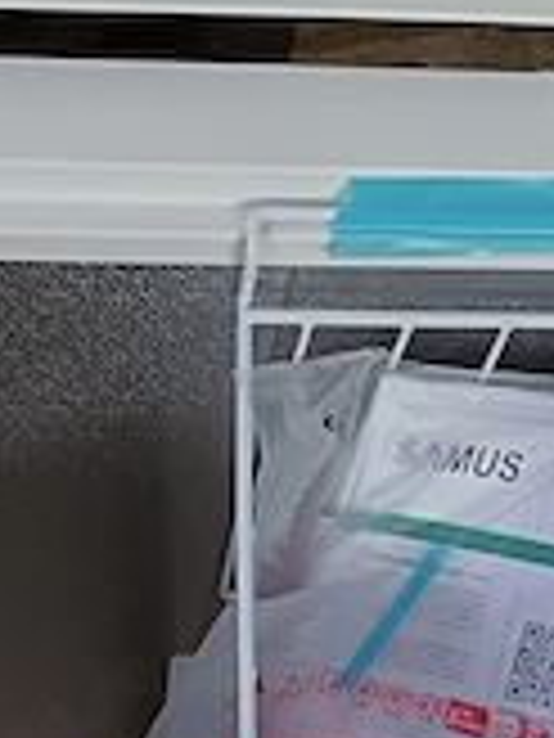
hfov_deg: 22.1
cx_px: 167
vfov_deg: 26.7
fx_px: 1408
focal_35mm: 66
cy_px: 837
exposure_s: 1/100
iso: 526
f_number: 1.9
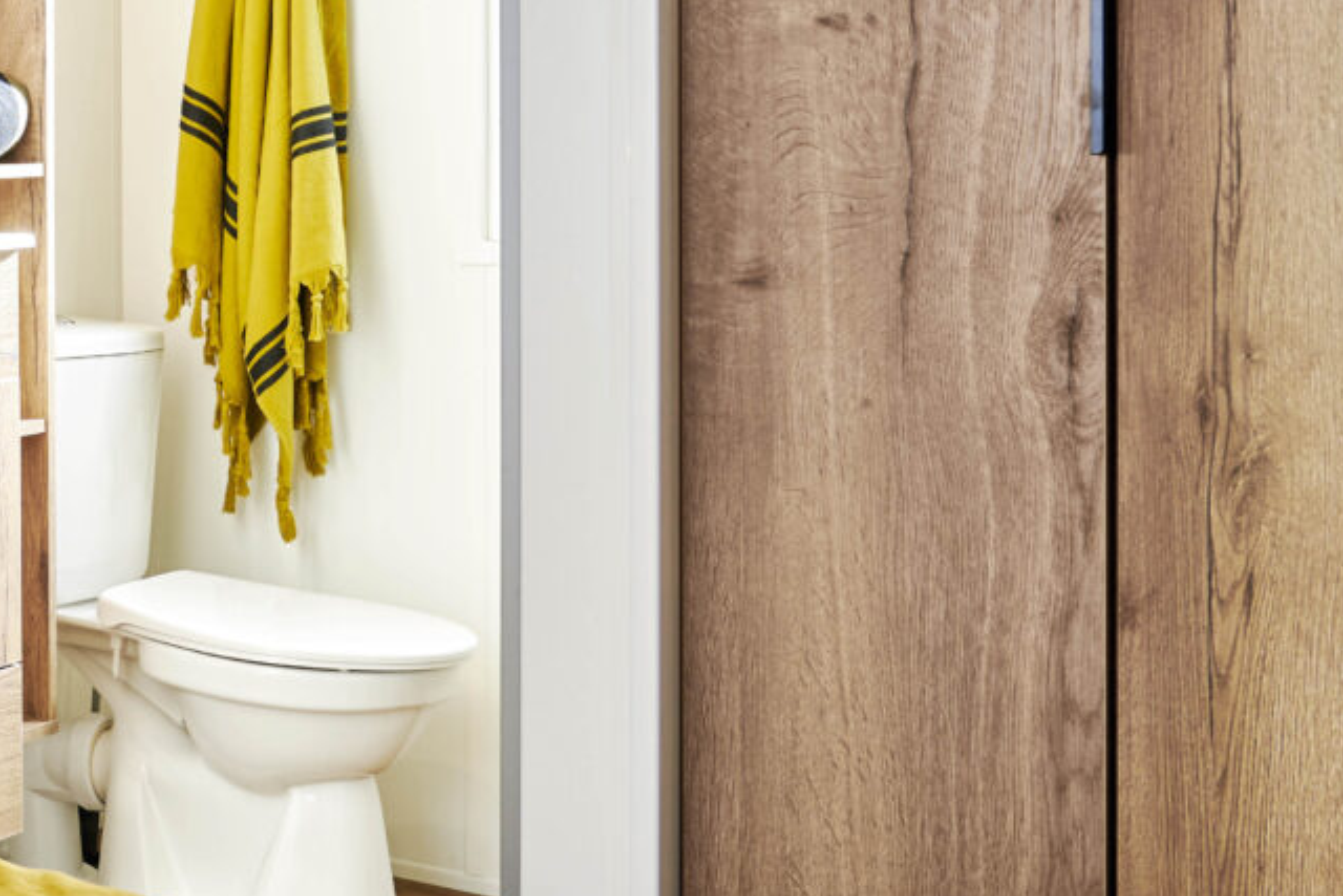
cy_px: 7
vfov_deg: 18.5
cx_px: -493
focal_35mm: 72
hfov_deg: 24.0
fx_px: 2686
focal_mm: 18
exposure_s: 1/10
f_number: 5.6
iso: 100
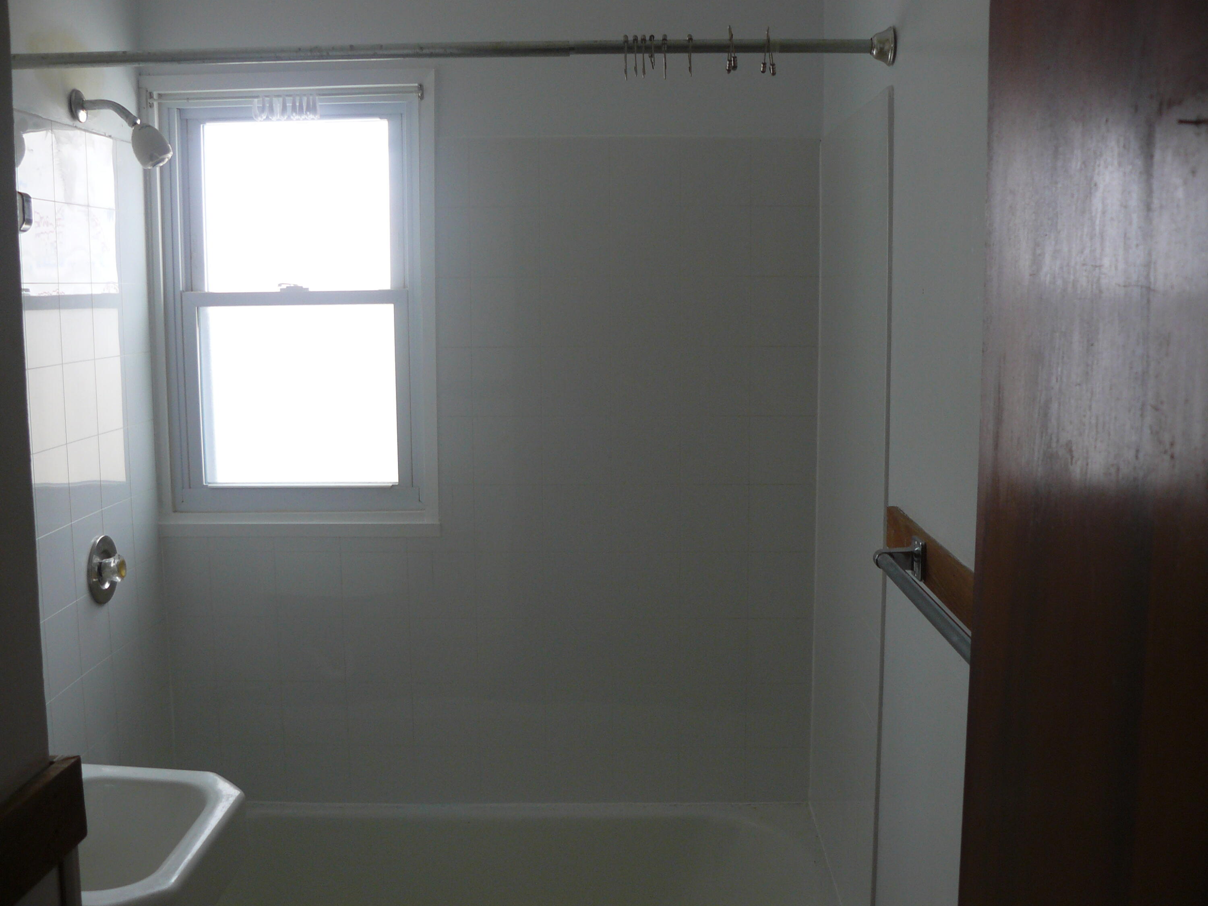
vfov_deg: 39.7
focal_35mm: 36
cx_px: 604
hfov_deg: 51.4
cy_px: 453
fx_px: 1256
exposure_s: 1/50
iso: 100
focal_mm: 6
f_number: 2.8
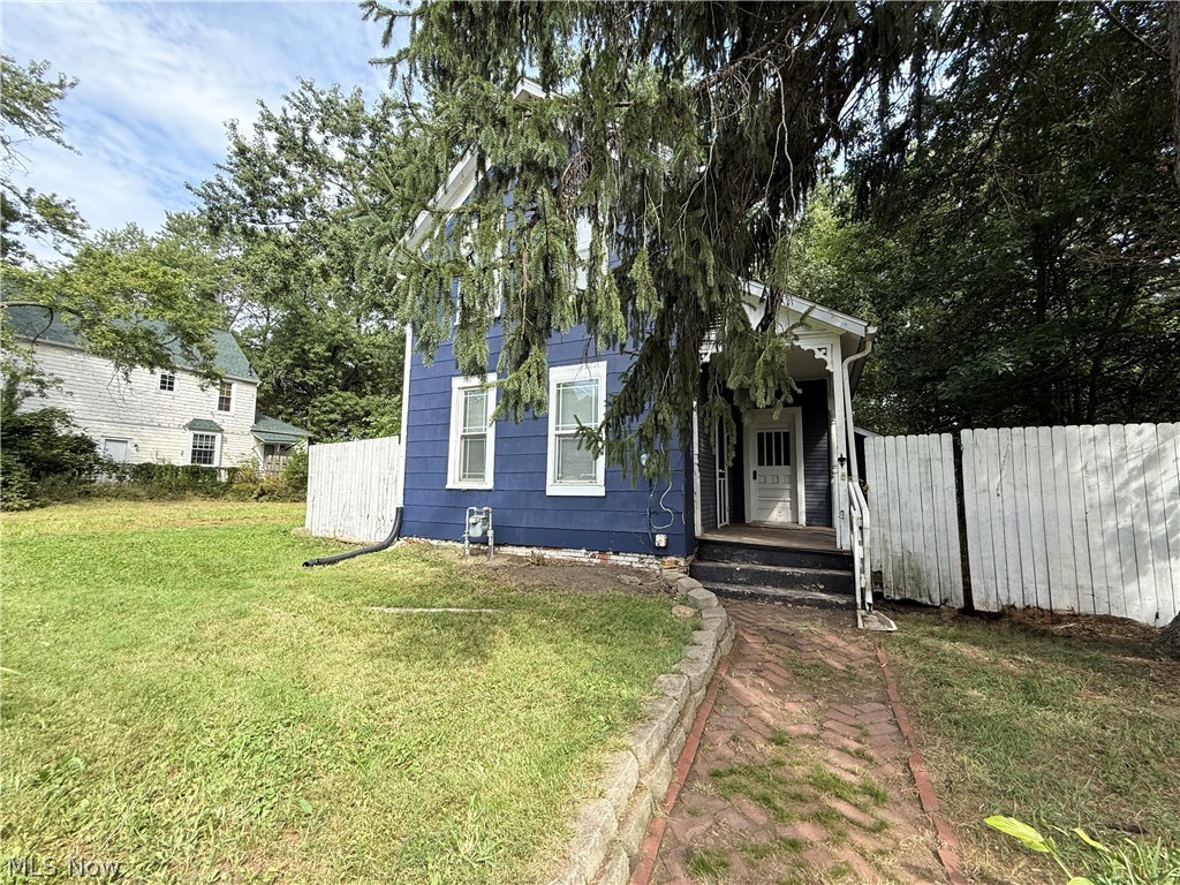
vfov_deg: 85.7
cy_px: 442
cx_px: 590
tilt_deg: +6.4
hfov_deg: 102.1
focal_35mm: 14
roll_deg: -0.8
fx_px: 477
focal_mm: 2.22
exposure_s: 1/574
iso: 64
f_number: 2.2
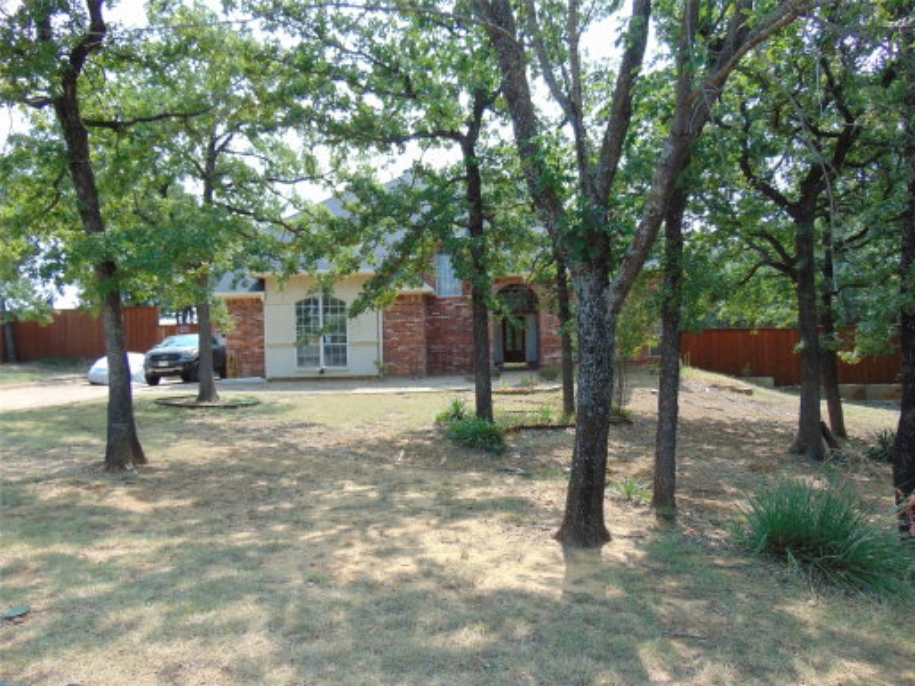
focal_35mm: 25
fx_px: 661
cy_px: 343
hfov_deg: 69.4
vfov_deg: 54.9
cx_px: 458
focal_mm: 4.5
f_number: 3
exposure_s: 1/400
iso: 80
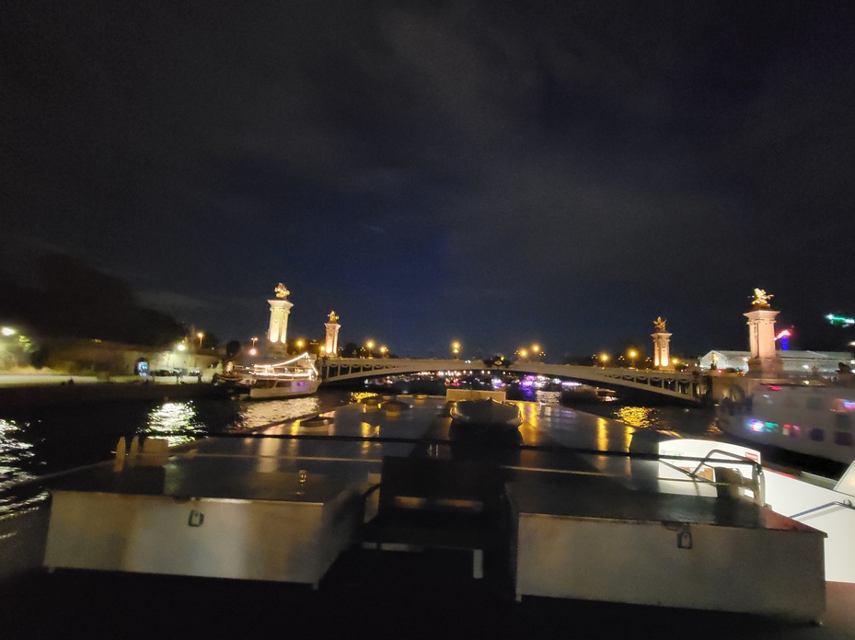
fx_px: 346
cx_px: 456
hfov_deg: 101.9
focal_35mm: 14
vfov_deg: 85.5
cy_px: 342
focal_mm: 2.2
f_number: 2.2
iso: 2500
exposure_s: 1/12.5
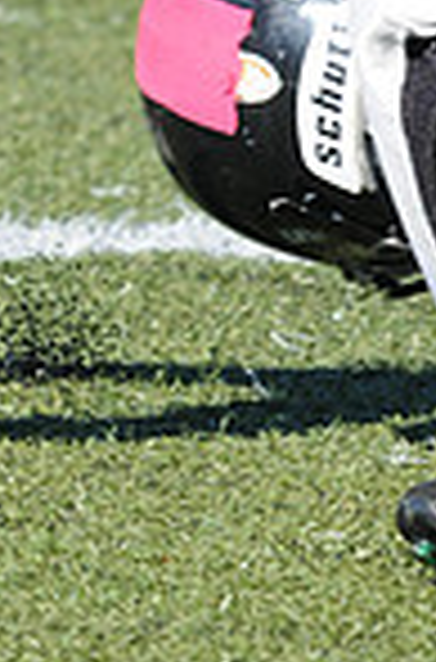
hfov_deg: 0.8
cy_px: -581
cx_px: -267
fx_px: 32584
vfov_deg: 1.2
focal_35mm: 1781
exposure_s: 1/500
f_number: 7.1
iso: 200
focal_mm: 300
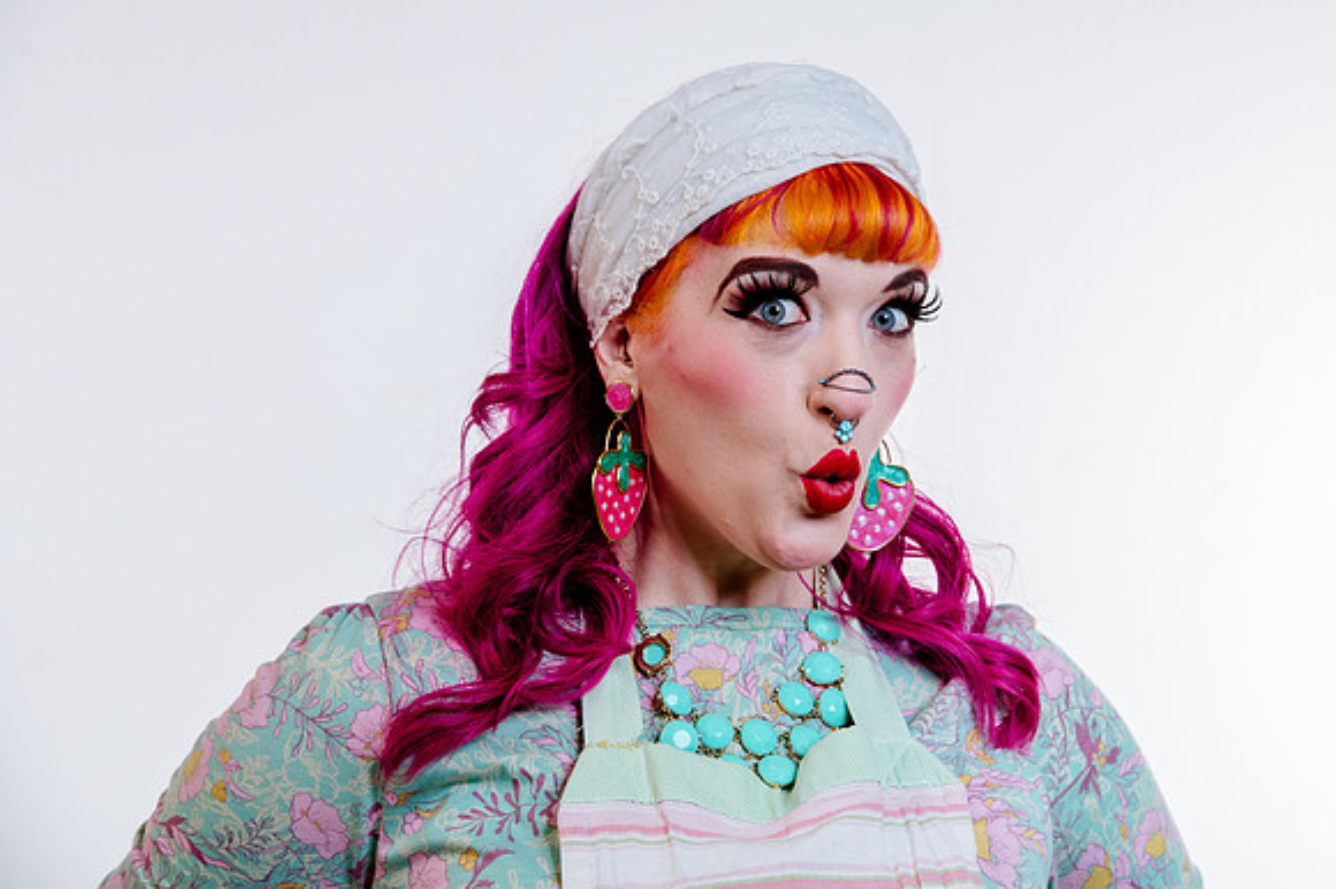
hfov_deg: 21.2
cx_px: 756
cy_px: 386
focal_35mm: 96
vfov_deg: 14.2
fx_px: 3567
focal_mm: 85
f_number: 7.1
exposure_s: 1/160
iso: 2000
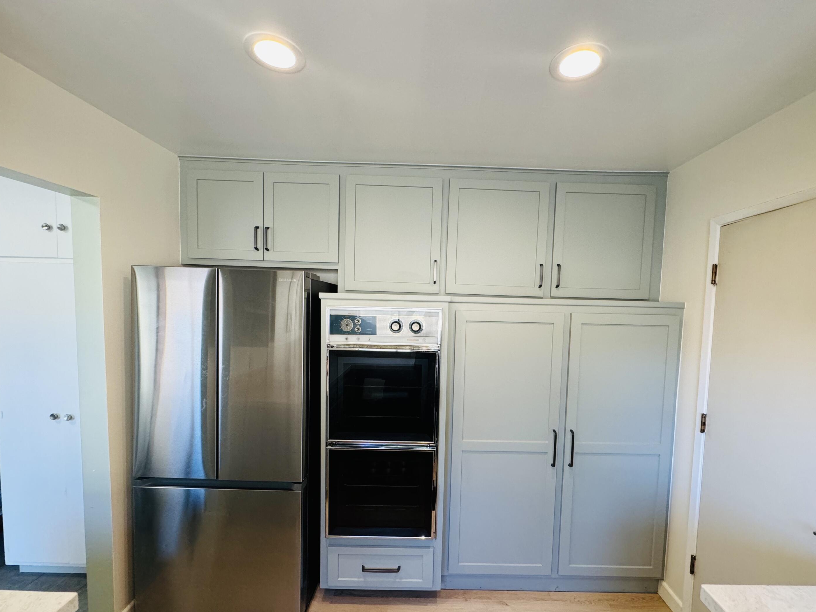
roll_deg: -2.0
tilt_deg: -4.0
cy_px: 326
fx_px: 354
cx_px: 433
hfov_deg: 98.0
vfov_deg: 81.6
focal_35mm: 15
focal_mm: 2.22
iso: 250
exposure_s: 1/120
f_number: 2.2
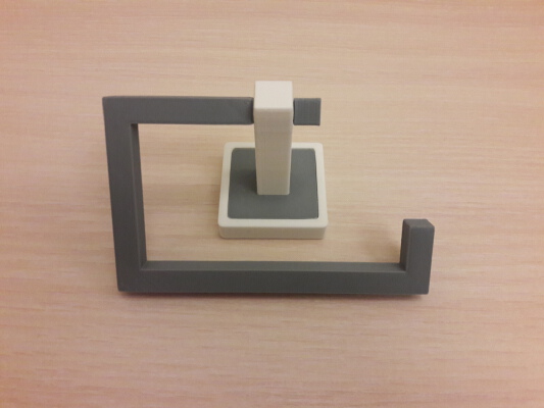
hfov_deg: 63.4
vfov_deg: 49.8
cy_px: 204
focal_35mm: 28
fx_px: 440
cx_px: 272
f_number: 1.9
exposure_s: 1/17
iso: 250
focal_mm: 3.7
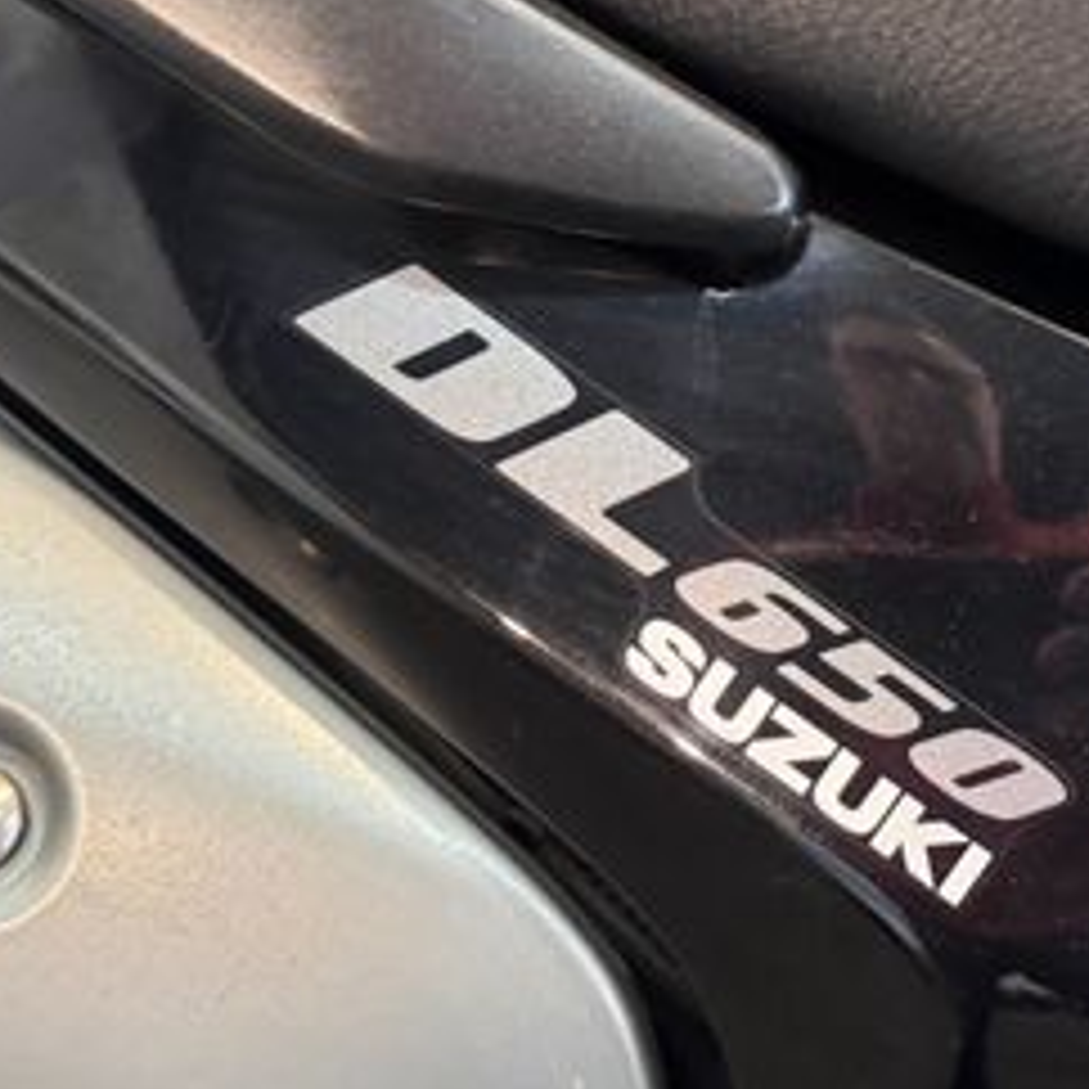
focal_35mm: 56
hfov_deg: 30.1
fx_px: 1993
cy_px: 486
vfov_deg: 30.5
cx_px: 801
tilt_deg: -48.0
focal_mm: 6.76
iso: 800
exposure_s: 1/50
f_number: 1.78
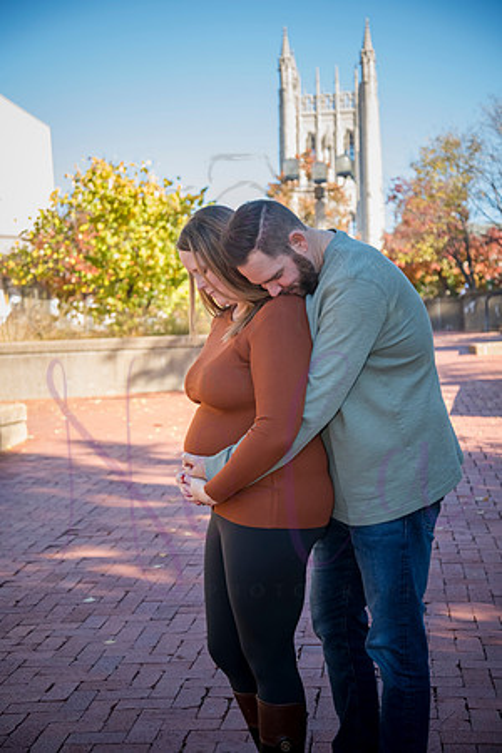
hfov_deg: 21.9
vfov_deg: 32.4
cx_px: 251
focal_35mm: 62
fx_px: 1297
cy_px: 376
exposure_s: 1/640
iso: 640
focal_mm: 62
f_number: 4.5
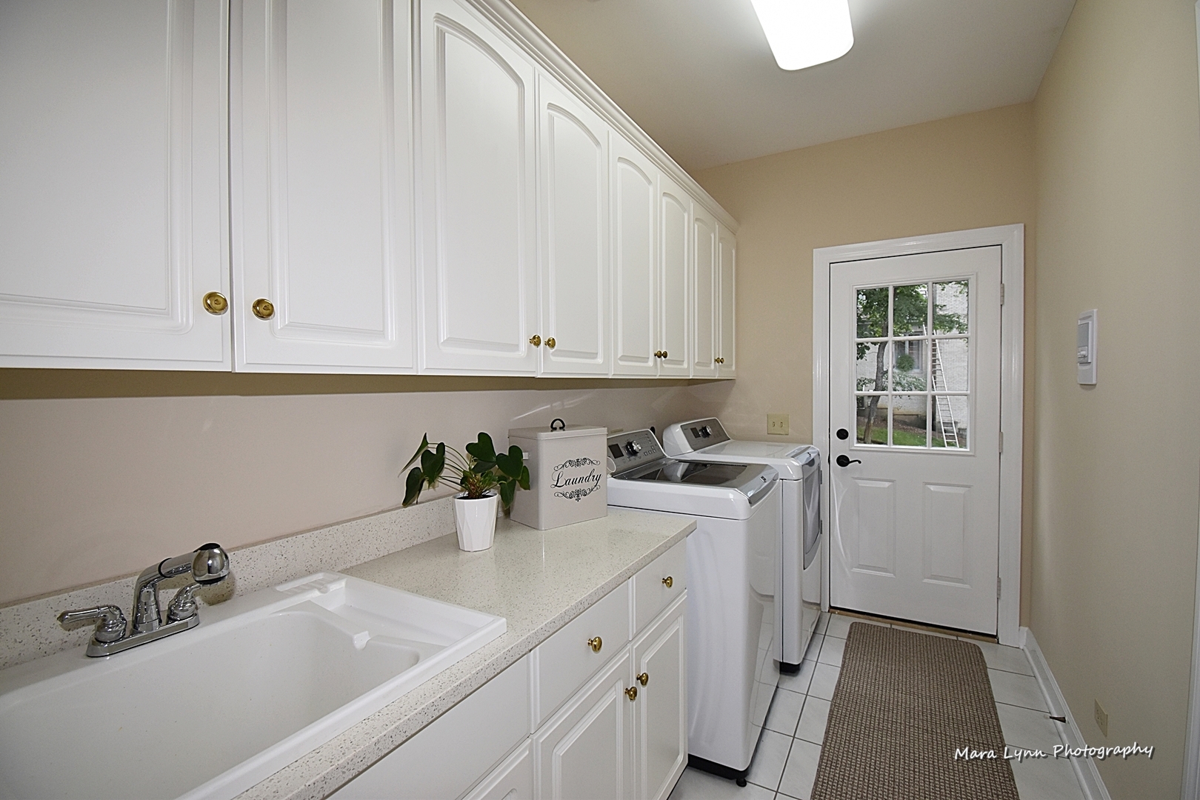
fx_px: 500
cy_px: 400
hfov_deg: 100.4
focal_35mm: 15
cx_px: 600
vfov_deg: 77.3
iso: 720
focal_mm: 10
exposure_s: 1/125
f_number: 5.6
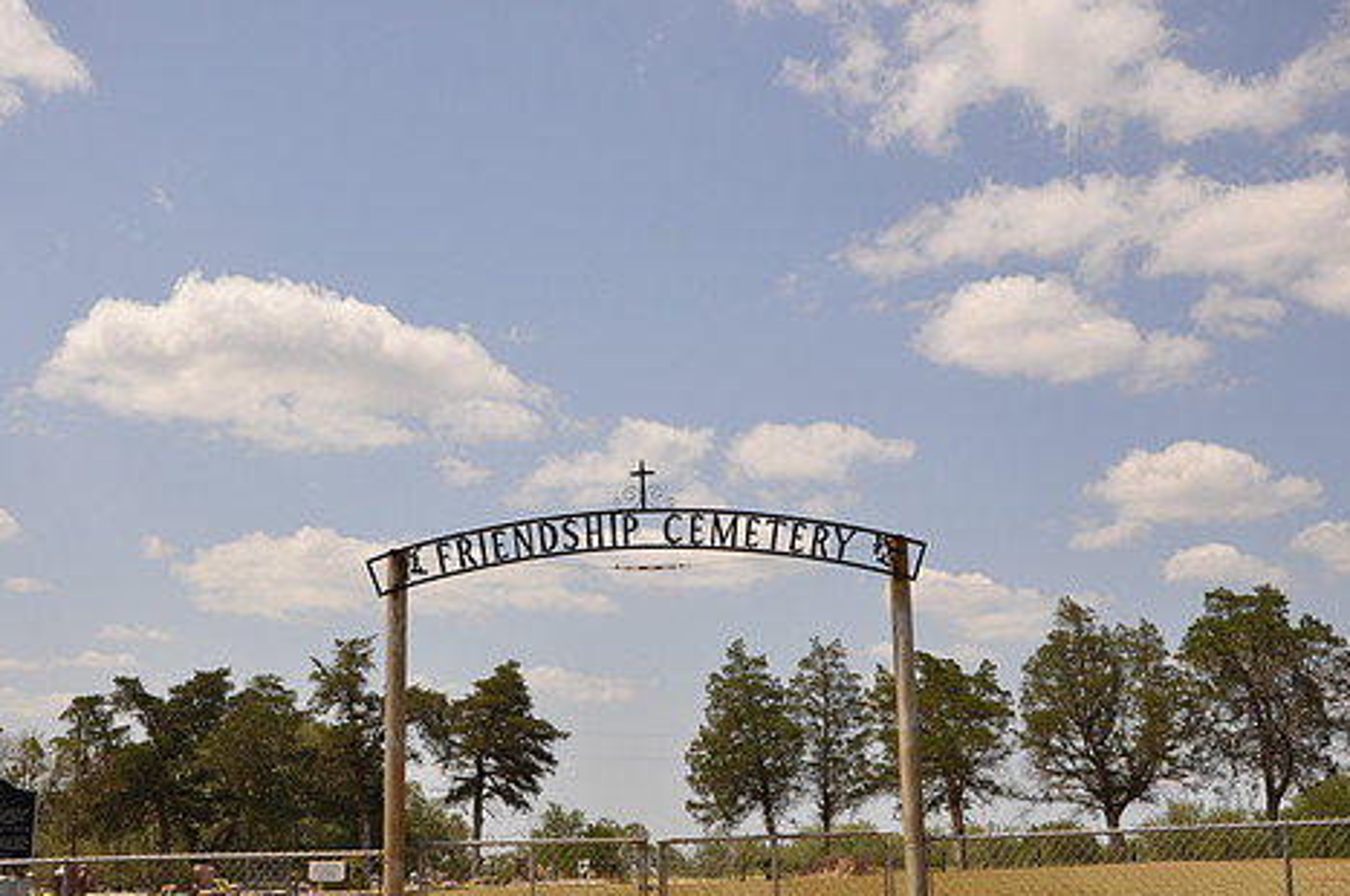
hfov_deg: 42.3
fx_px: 1746
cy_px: 553
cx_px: 676
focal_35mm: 47
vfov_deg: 28.7
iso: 200
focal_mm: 25
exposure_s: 1/250
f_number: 8
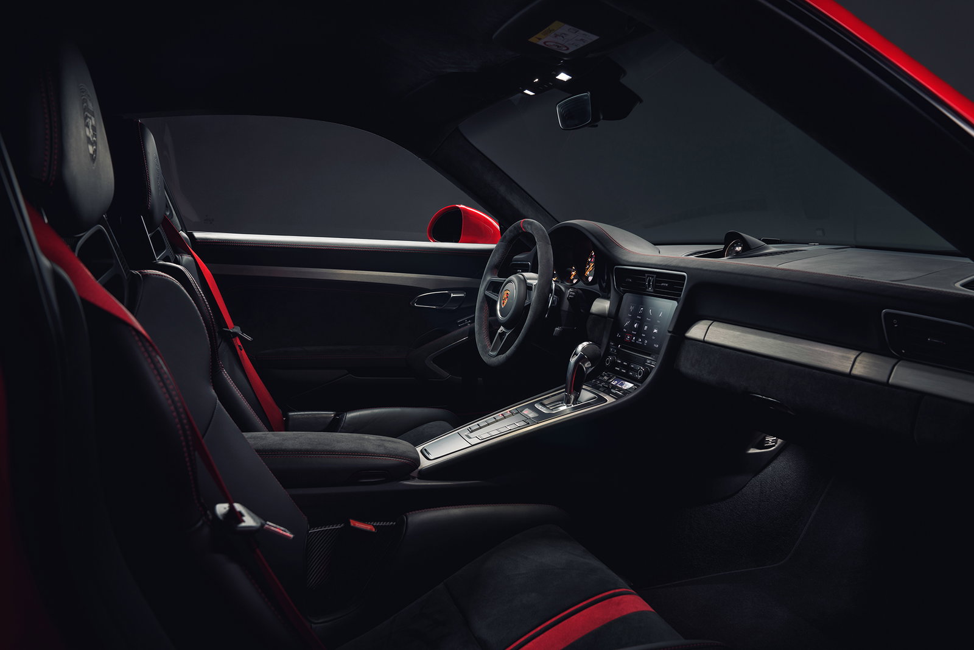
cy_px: 325
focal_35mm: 24
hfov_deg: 73.7
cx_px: 487
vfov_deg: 53.1
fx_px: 649
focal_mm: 24
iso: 200
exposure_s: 10
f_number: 8
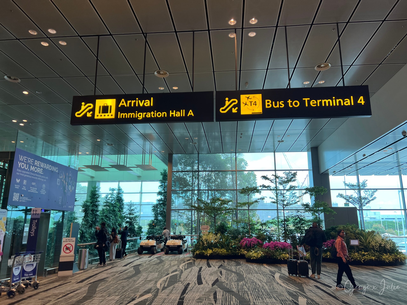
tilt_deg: +10.2
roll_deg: +0.4
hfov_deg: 67.3
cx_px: 204
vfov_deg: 53.1
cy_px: 152
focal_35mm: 26
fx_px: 306
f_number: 1.5
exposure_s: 1/100
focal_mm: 5.7
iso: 40
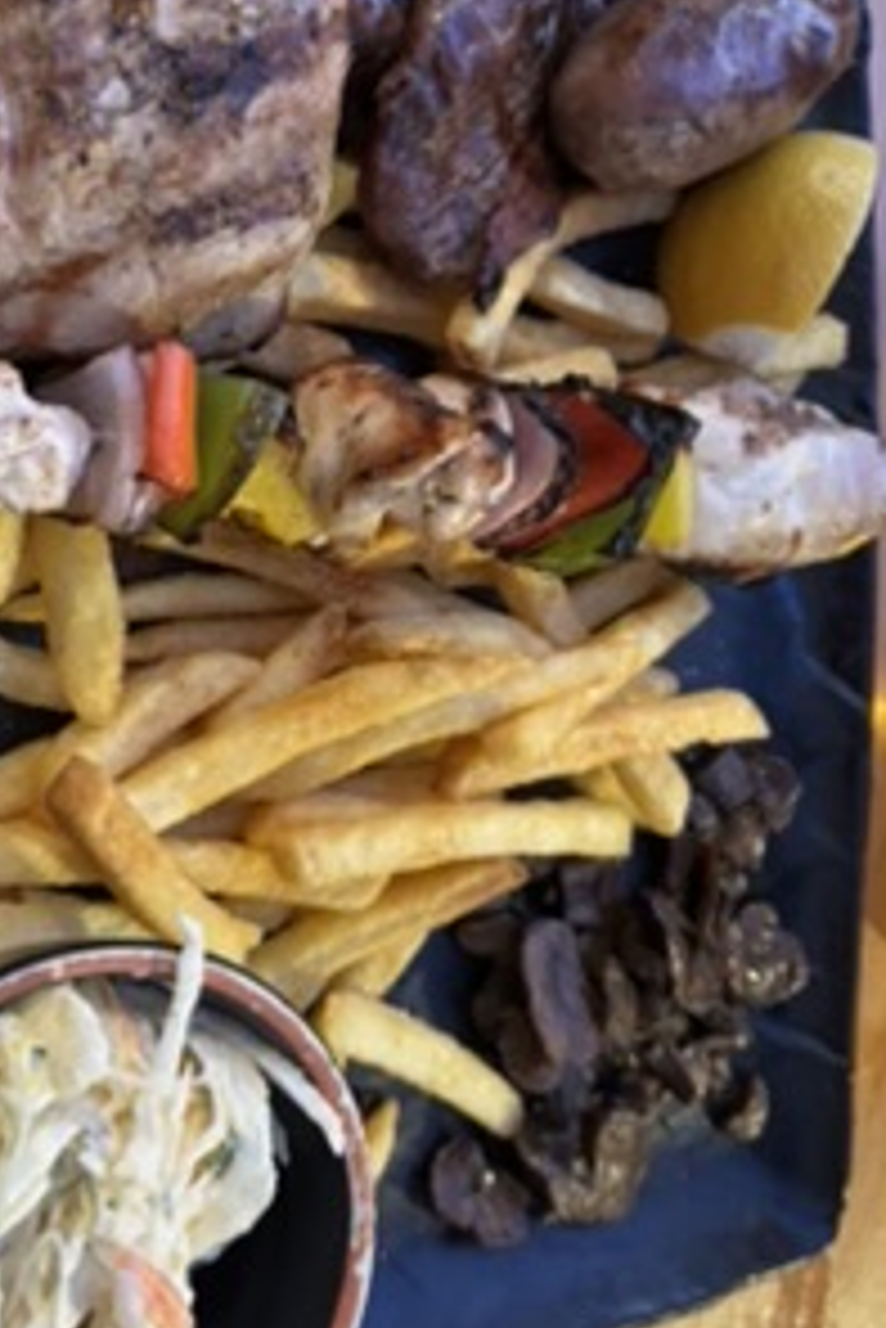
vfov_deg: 44.3
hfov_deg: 30.3
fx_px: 1622
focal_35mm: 44
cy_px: 549
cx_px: 274
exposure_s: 1/33
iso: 640
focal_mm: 5.96
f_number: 1.6
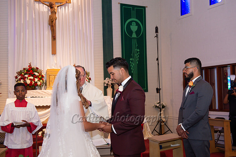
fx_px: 295
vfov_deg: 29.8
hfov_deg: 43.6
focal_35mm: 45
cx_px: 118
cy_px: 78
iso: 1250
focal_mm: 45
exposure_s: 1/60
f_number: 4.5
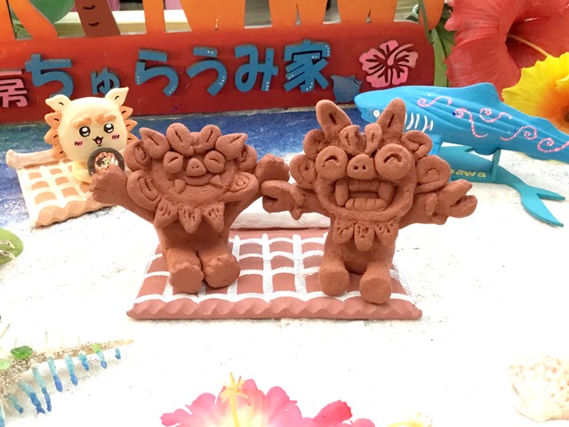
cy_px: 214
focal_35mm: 31
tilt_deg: -31.3
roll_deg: -1.1
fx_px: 510
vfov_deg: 45.4
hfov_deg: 58.4
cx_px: 284
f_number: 2.4
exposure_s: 1/30
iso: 100
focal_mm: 3.3
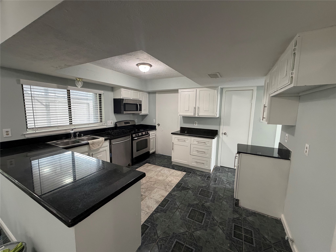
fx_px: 136
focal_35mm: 14
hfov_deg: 102.1
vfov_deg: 85.7
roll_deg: -0.8
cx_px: 168
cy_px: 126
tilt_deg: -7.3
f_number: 2.2
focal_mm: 2.22
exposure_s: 1/60
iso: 320
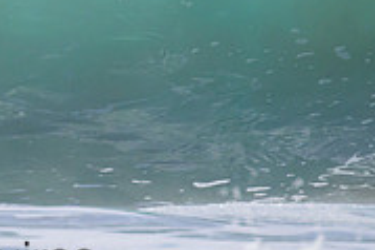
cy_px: -89
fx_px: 27006
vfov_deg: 0.5
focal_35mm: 2595
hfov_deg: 0.8
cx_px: -67
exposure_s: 1/2000
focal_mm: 800
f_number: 11
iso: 800
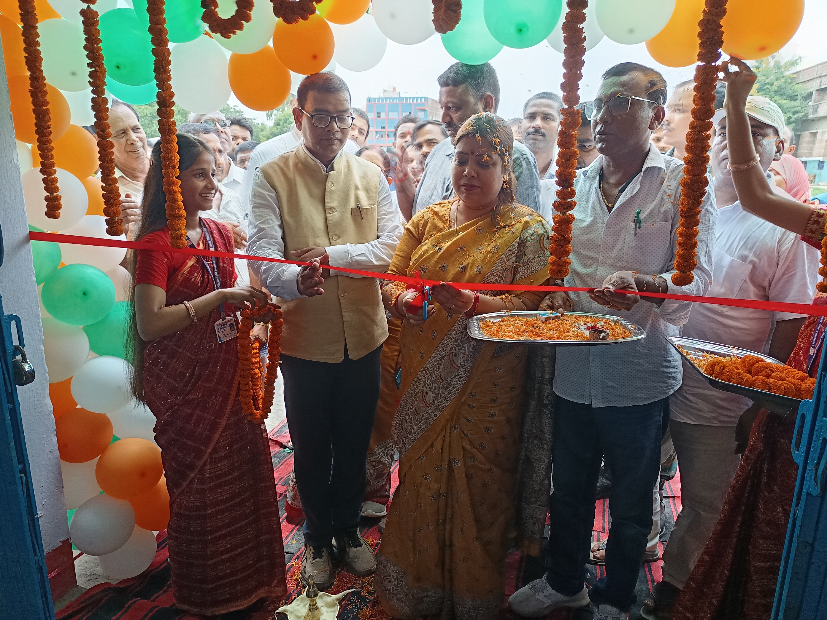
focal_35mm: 24
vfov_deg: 56.8
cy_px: 310
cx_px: 414
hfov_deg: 71.6
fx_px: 573
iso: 109
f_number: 1.7
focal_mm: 5.31
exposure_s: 1/50
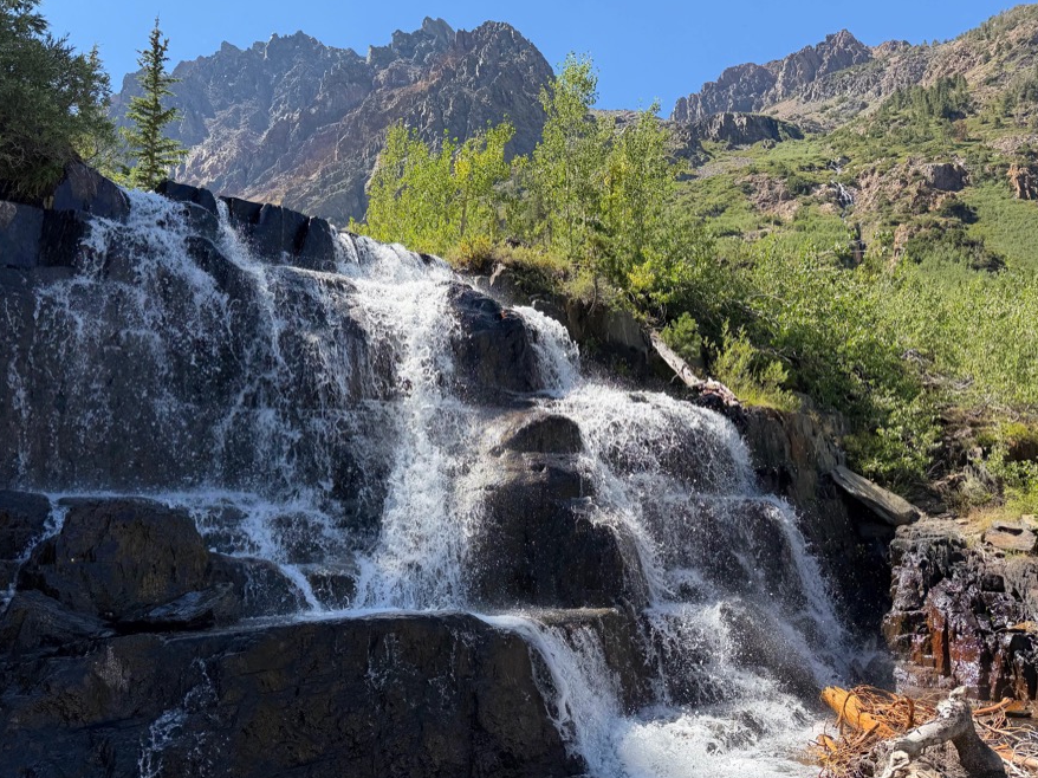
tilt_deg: +9.6
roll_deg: +1.9
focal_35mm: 28
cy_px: 394
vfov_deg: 49.7
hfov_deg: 63.4
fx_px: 839
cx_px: 494
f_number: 1.78
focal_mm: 6.76
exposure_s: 1/1385
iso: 80
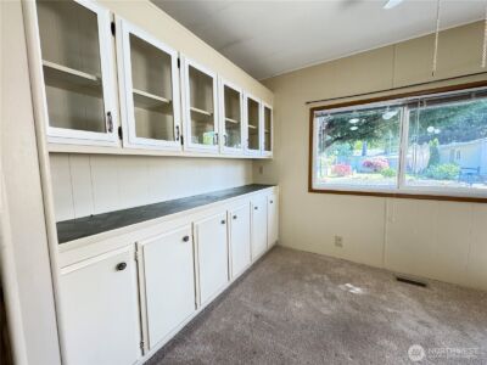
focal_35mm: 14
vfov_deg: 85.7
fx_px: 197
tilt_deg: -5.3
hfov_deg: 102.1
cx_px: 244
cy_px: 182
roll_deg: +0.6
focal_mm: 2.22
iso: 250
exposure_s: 1/98
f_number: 2.2
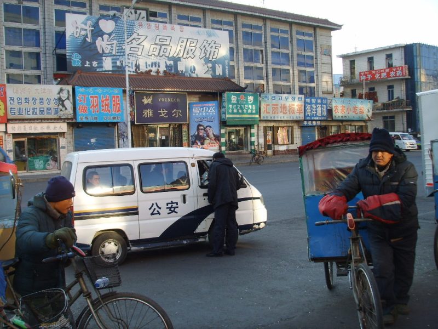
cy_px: 164
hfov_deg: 47.9
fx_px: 493
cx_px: 219
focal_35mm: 39
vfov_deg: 36.8
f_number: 3.5
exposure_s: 1/125
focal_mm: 6.6
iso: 50
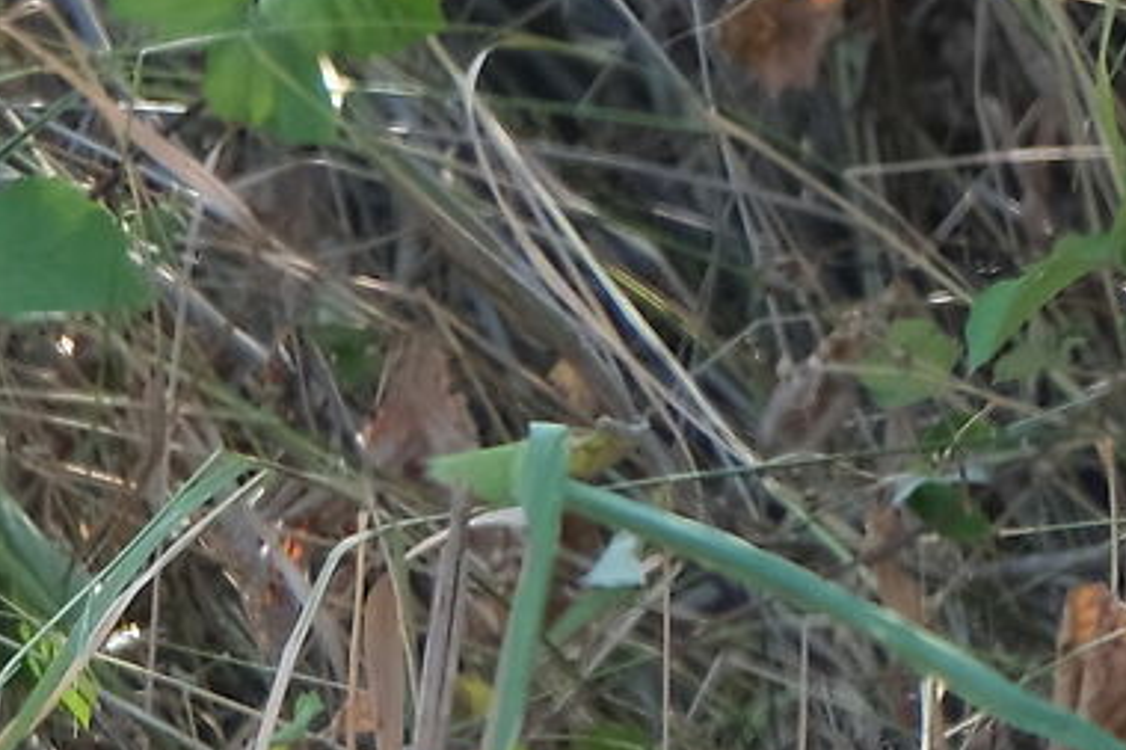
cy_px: 1900
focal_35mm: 2844
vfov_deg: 0.5
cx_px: -1683
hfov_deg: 0.7
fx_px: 88911
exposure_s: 1/110
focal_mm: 300
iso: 200
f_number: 5.6
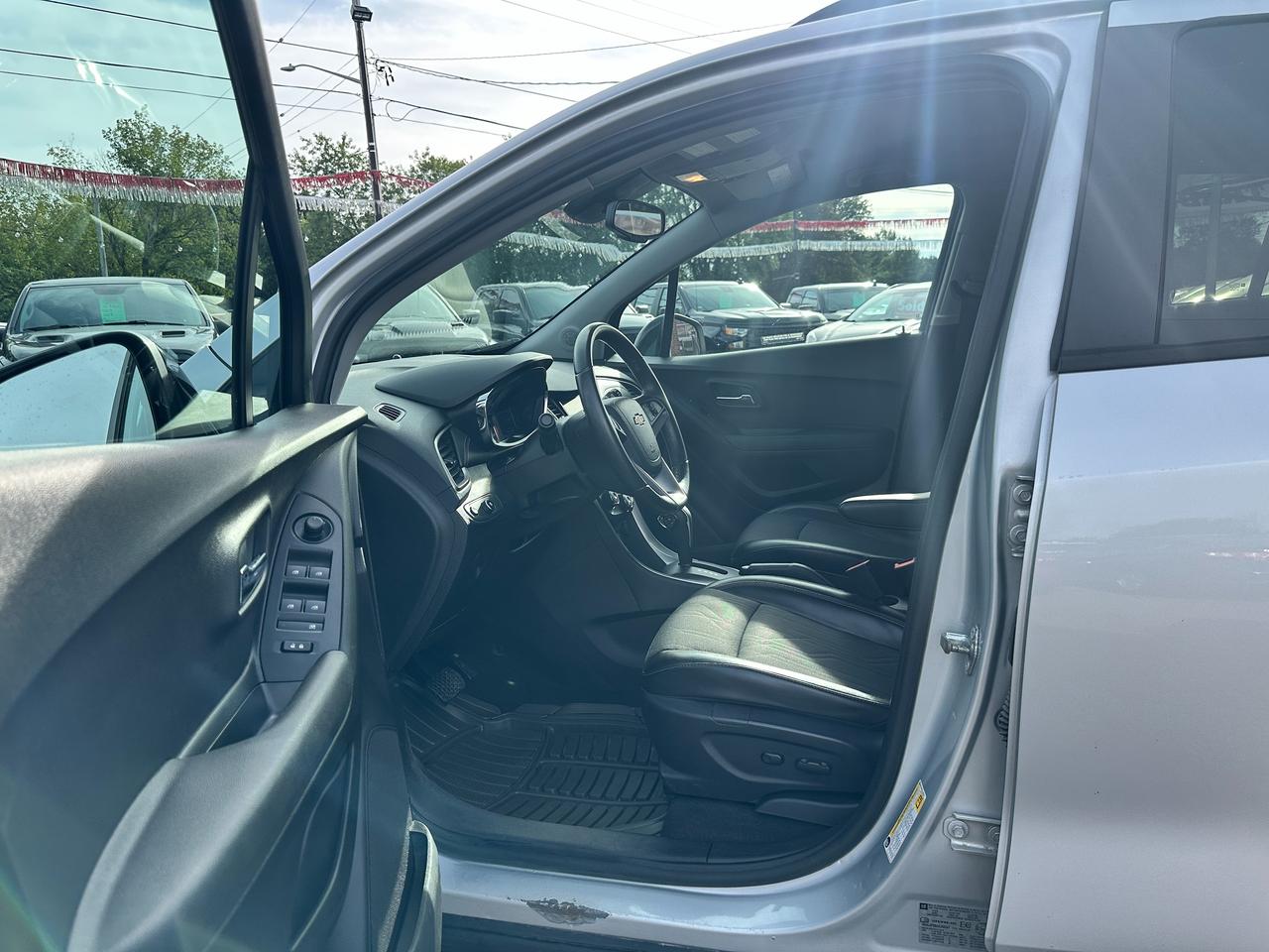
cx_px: 634
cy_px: 476
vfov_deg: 56.8
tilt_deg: -9.6
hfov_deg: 71.6
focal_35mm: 24
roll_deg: +2.6
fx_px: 880
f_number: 1.78
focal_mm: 6.86
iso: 80
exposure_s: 1/1212
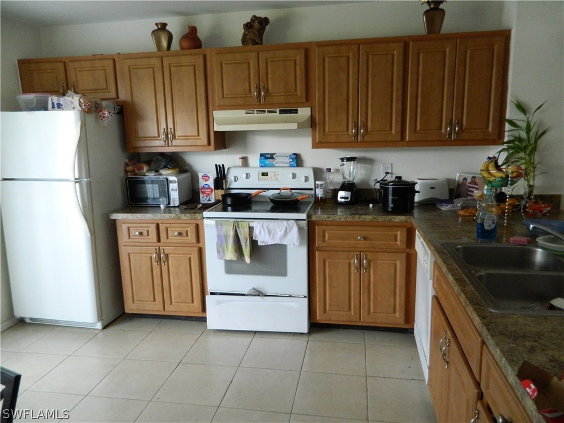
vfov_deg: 54.9
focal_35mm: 25
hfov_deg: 69.4
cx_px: 282
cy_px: 212
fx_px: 407
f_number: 3.1
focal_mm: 4.5
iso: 400
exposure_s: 1/25
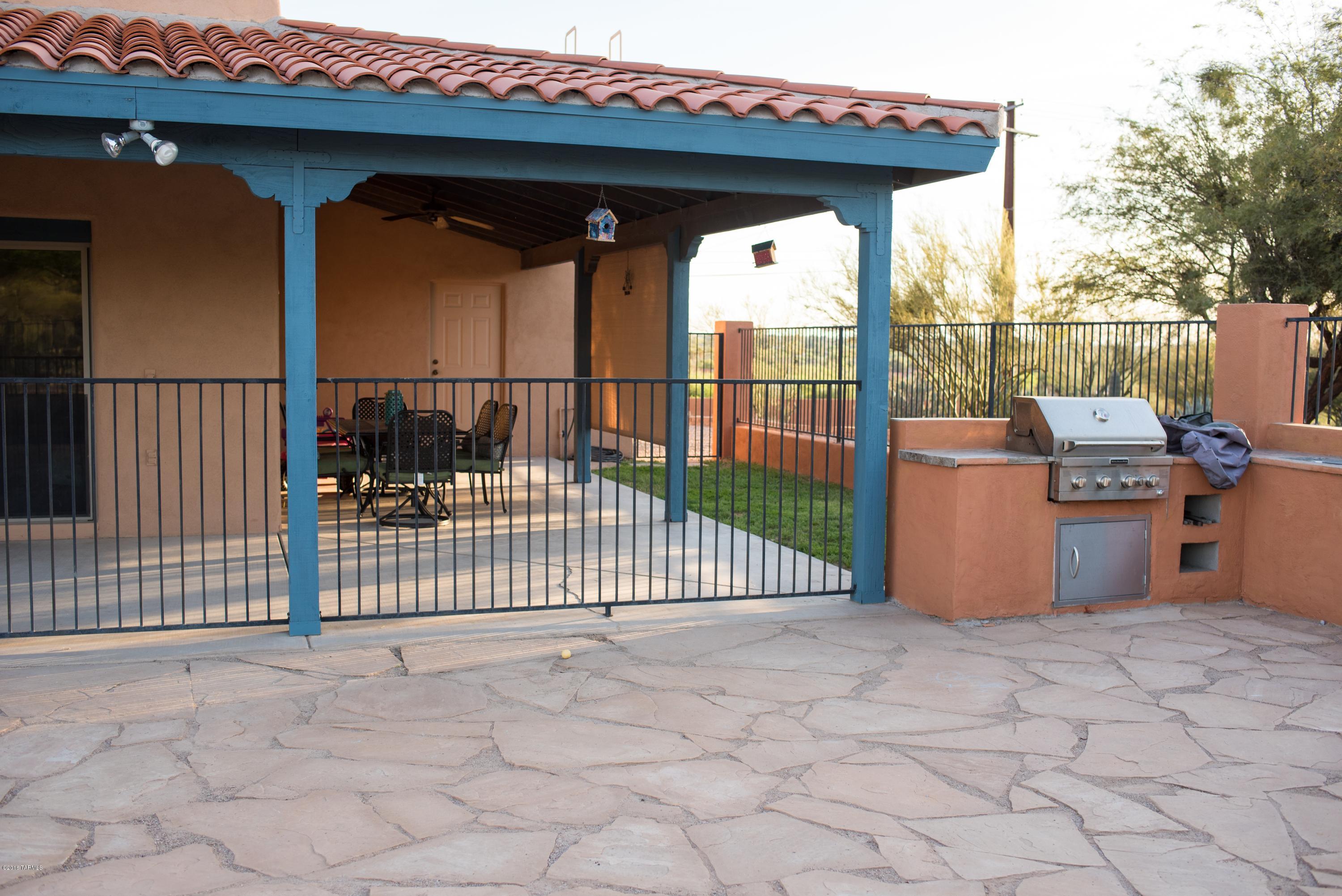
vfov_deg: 37.9
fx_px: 1305
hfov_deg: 54.4
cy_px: 448
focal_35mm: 35
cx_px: 671
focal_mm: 35
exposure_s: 1/320
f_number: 3.5
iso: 160
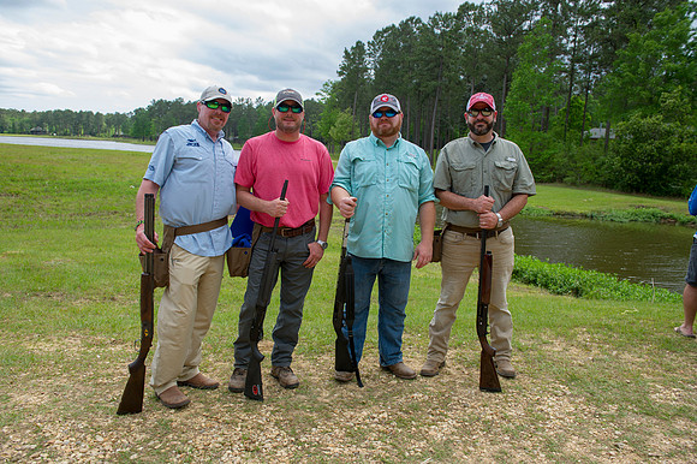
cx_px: 348
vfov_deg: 49.5
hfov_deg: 69.4
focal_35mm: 26
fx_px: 503
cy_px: 232
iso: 200
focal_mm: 26
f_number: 5.6
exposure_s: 1/250
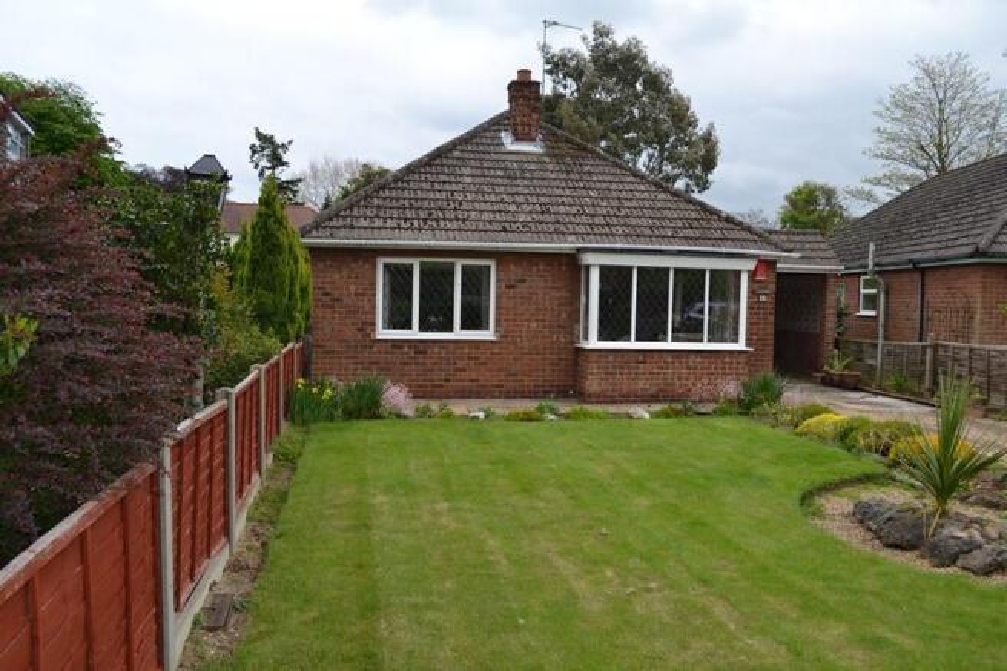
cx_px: 504
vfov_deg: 47.9
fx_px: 755
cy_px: 336
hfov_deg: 67.4
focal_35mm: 27
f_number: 6.3
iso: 100
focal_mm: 18
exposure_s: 1/200
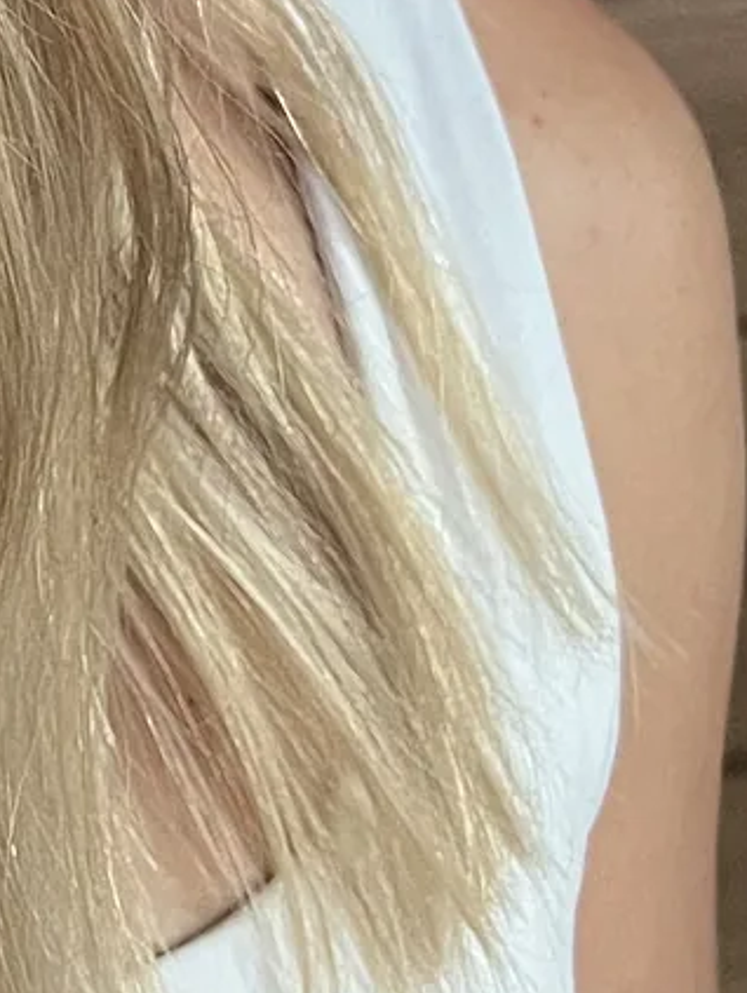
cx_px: -994
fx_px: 3764
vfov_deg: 14.7
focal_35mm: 131
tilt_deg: -14.4
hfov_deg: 10.0
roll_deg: +3.8
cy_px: -100
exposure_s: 1/52
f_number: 1.5
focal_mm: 5.7
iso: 400
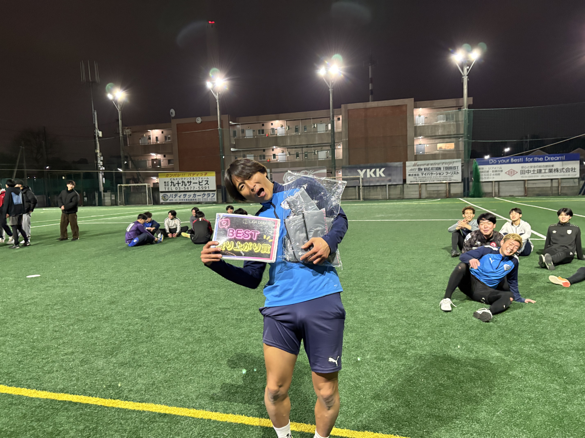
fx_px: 439
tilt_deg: -3.7
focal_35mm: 26
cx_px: 292
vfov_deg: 53.1
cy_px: 219
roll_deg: +2.0
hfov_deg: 67.3
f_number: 1.6
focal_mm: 5.96
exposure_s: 1/33
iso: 500
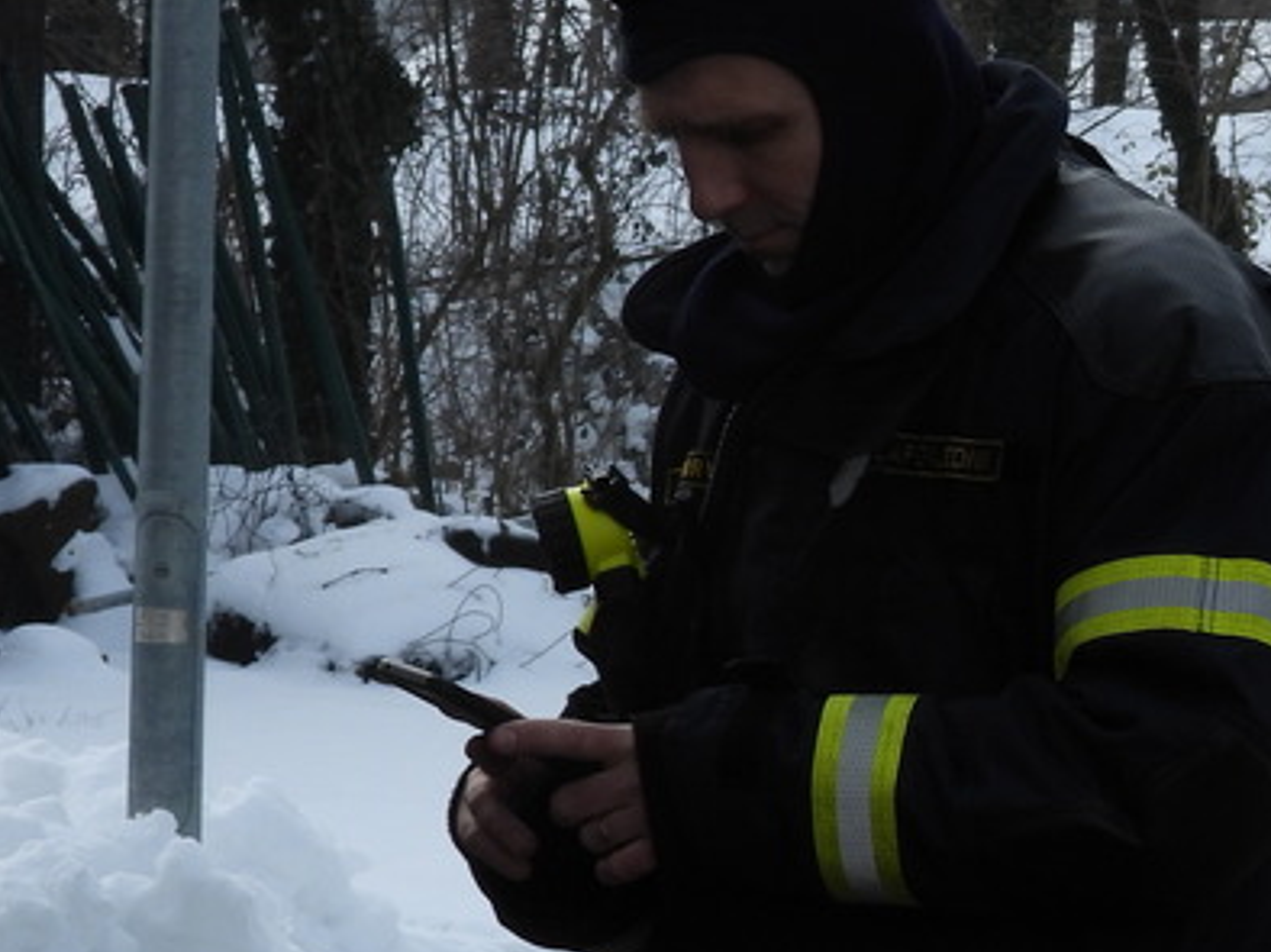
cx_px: 1619
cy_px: 897
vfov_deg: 5.7
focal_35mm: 259
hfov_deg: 7.6
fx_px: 9504
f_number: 3.5
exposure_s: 1/1250
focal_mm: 15.3
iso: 100
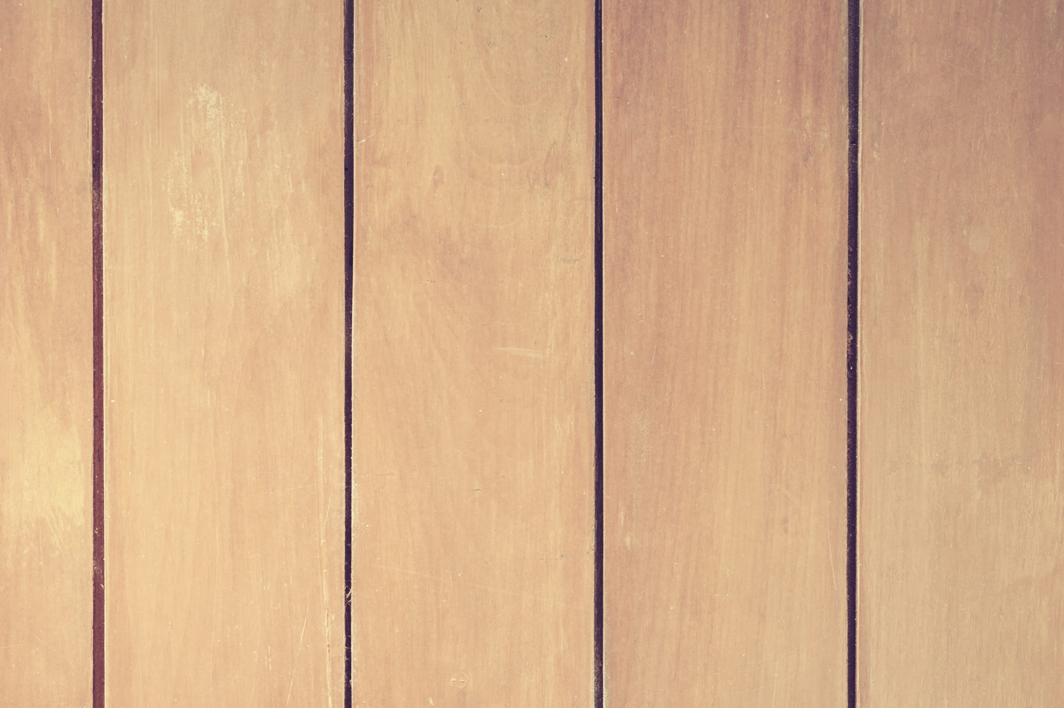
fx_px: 3367
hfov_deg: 17.6
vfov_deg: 12.0
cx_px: 71
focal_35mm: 114
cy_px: 572
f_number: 11
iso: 200
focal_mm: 60
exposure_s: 1/2.5
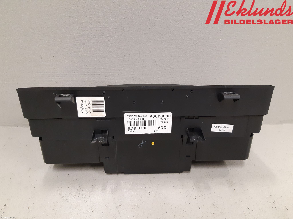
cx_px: 146
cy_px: 110
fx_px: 220
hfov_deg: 67.3
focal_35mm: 26
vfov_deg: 53.1
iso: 320
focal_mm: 3.93
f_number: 1.7
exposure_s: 1/50
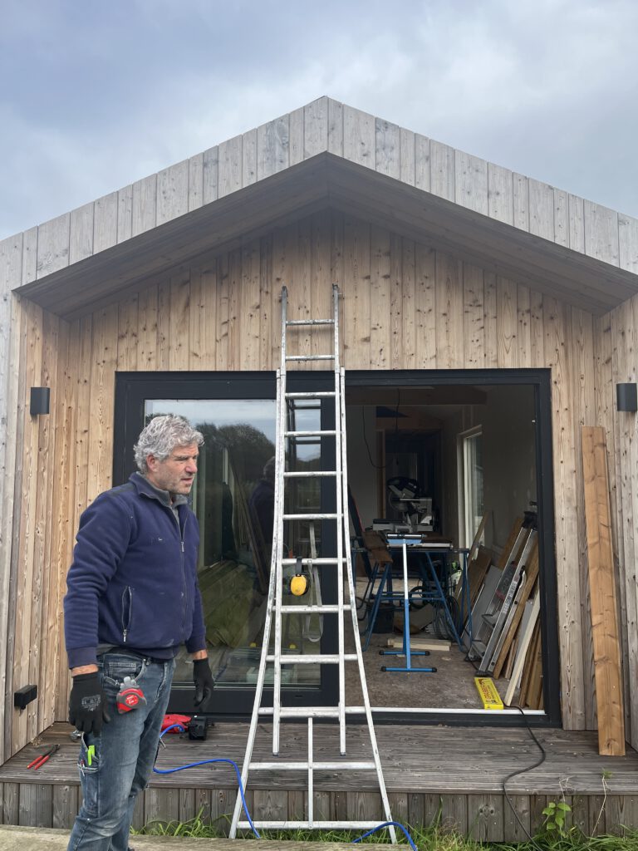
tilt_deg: +3.2
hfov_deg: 53.1
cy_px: 426
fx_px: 639
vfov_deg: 67.3
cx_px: 319
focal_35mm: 26
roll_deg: +0.6
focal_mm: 5.1
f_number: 1.6
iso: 50
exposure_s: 1/975
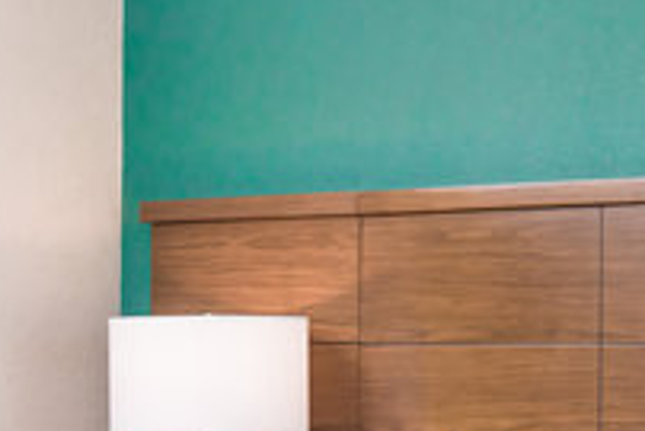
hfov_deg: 21.3
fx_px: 1703
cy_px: 693
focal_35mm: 95
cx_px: 441
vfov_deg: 13.4
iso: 640
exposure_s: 1/40
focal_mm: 24
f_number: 11
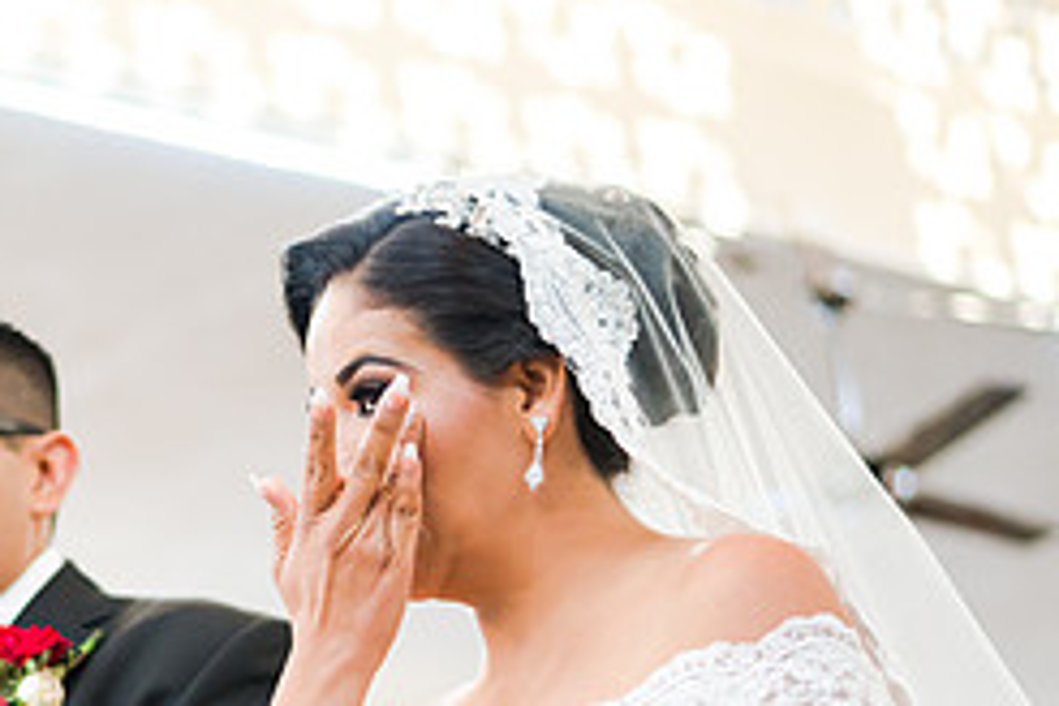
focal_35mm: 118
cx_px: 103
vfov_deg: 11.5
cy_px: 678
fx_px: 3471
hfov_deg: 17.1
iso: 1000
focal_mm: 50
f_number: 1.8
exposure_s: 1/200
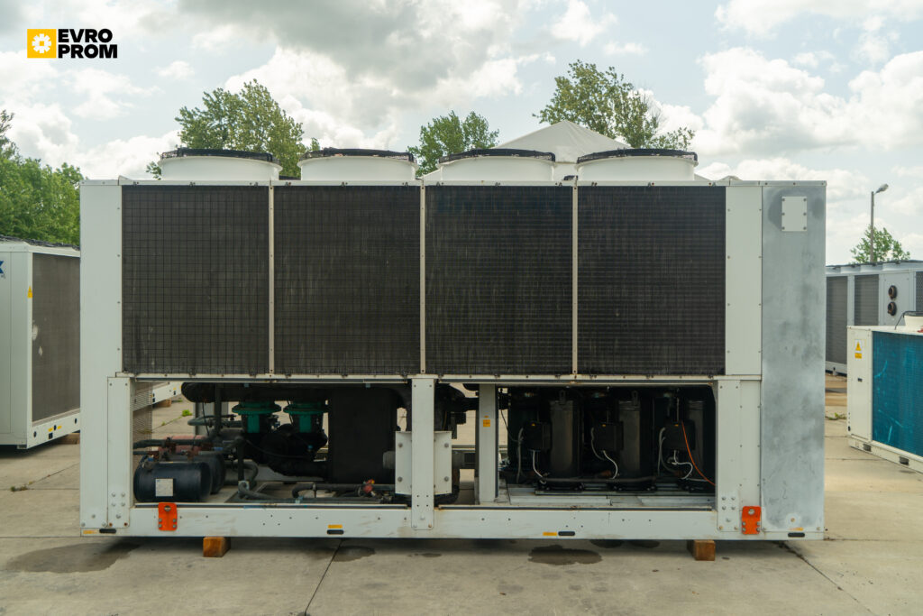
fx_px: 821
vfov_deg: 41.1
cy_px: 308
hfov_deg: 58.7
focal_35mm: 32
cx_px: 462
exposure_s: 1/125
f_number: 5.6
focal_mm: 32
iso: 100
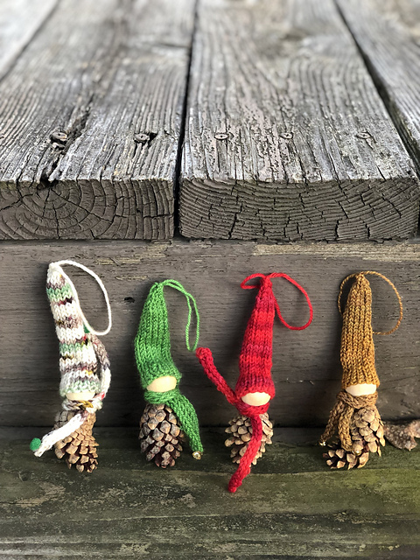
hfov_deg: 28.0
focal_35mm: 52
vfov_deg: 36.8
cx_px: 210
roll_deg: +1.0
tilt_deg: -30.2
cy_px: 280
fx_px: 841
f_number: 2.4
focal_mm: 6
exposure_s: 1/24
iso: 125
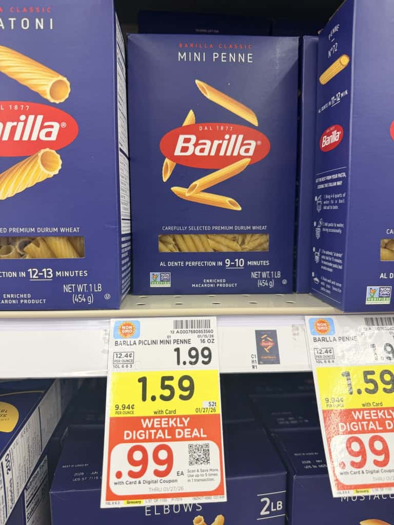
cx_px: 197
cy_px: 262
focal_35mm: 24
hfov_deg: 56.8
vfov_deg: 71.6
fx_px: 364
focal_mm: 6.8
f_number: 1.8
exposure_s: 1/63
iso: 125
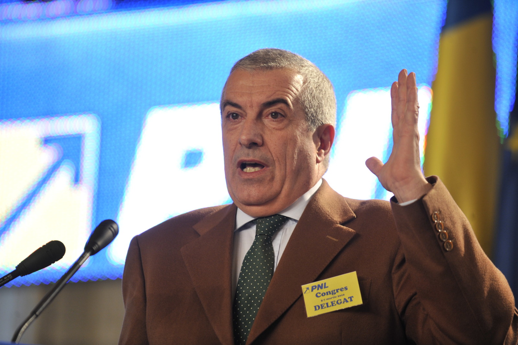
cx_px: 259
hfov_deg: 10.3
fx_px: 2876
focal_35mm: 200
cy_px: 172
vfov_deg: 6.9
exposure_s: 1/160
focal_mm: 200
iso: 1000
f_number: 3.5
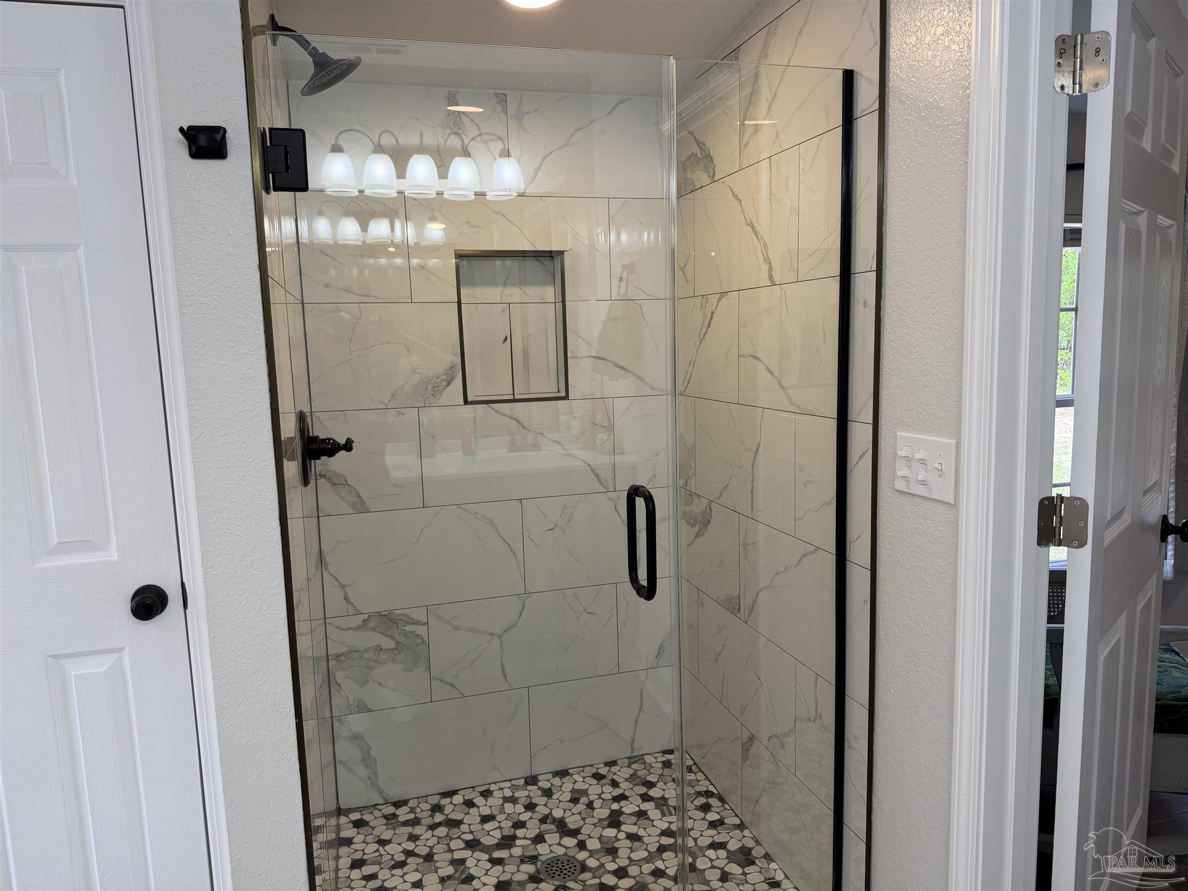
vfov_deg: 56.8
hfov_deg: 71.6
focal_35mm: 24
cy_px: 446
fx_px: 824
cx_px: 594
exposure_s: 1/120
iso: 80
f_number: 1.78
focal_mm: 6.76
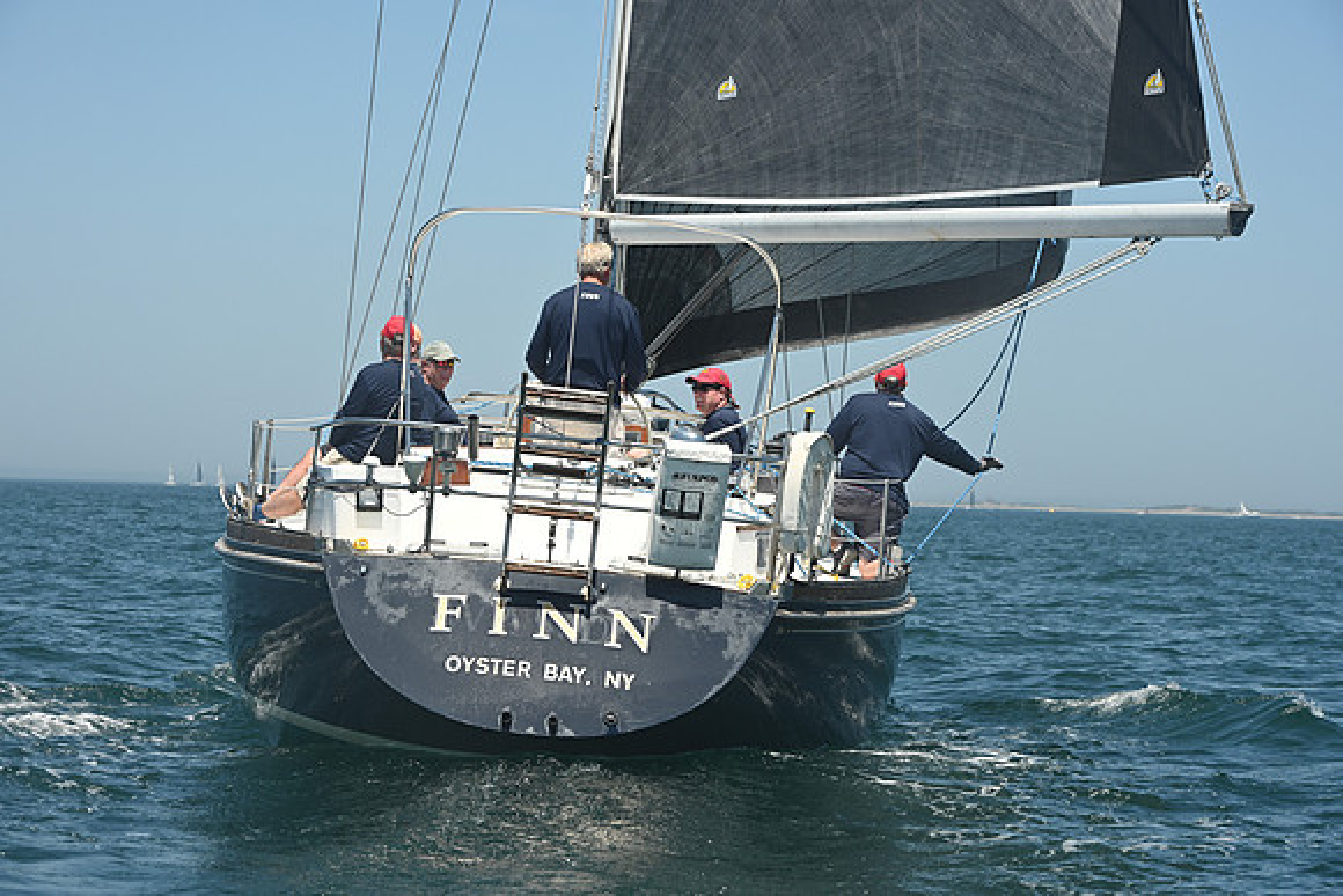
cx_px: 672
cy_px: 448
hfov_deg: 20.0
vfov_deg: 13.4
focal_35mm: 102
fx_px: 3806
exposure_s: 1/1000
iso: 320
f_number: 9
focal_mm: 102
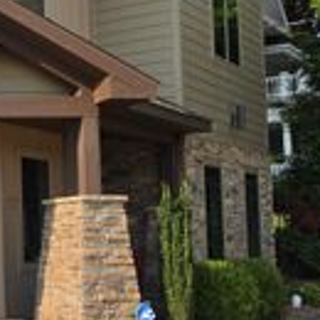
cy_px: 154
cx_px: -209
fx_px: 816
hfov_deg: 18.6
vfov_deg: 22.2
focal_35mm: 78
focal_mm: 6.5
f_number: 1.4
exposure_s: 1/5151
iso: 64
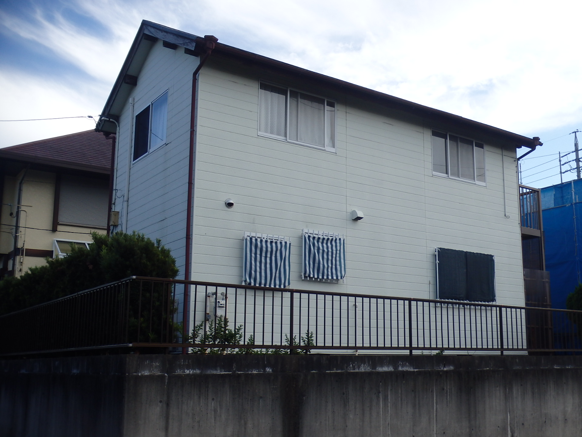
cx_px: 291
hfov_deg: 46.8
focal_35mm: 40
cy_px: 218
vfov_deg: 36.0
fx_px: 673
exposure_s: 1/400
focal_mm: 7.3
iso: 125
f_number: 4.7
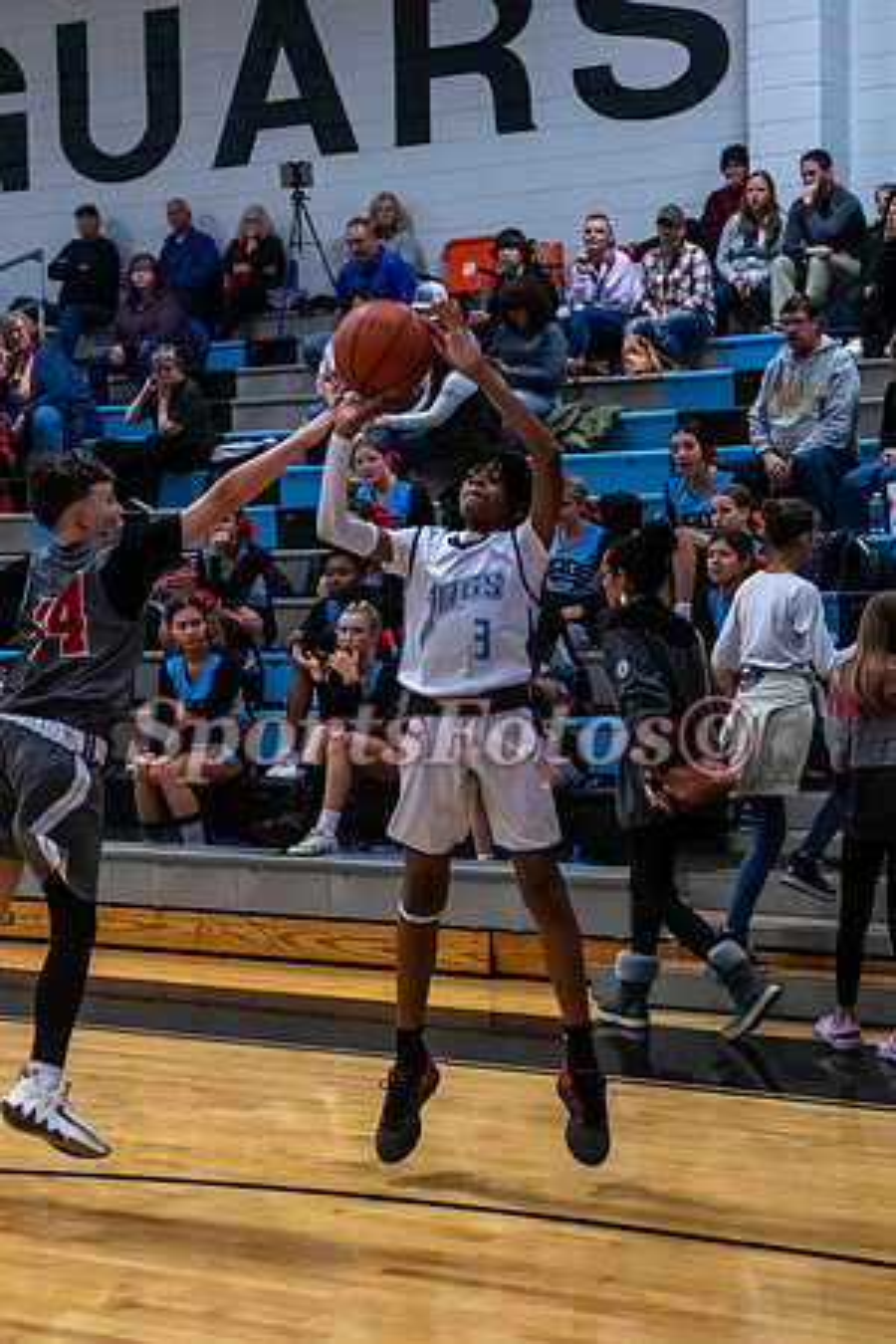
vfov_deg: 26.0
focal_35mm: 78
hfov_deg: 17.5
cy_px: 672
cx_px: 448
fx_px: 2912
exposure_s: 1/500
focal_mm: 52
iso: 4000
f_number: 4
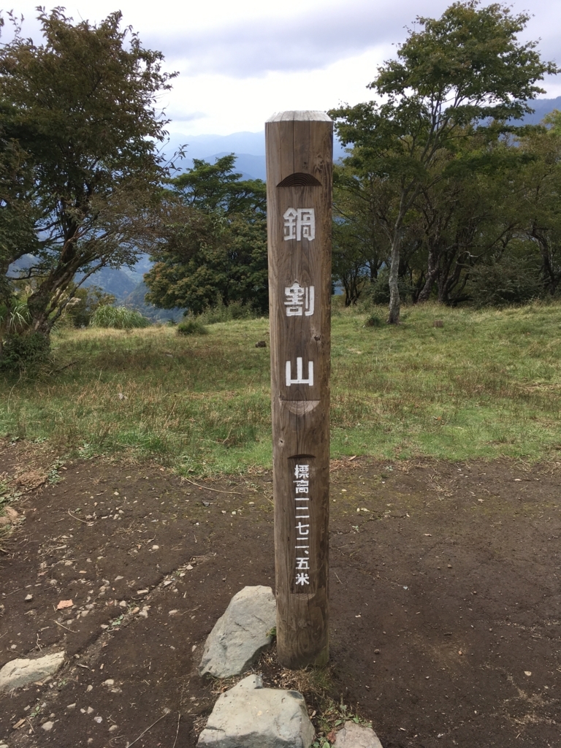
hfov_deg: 48.2
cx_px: 280
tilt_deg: -21.7
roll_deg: +1.1
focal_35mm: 29
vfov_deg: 61.7
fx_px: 627
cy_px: 374
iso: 25
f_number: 2.2
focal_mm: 4.15
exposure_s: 1/610
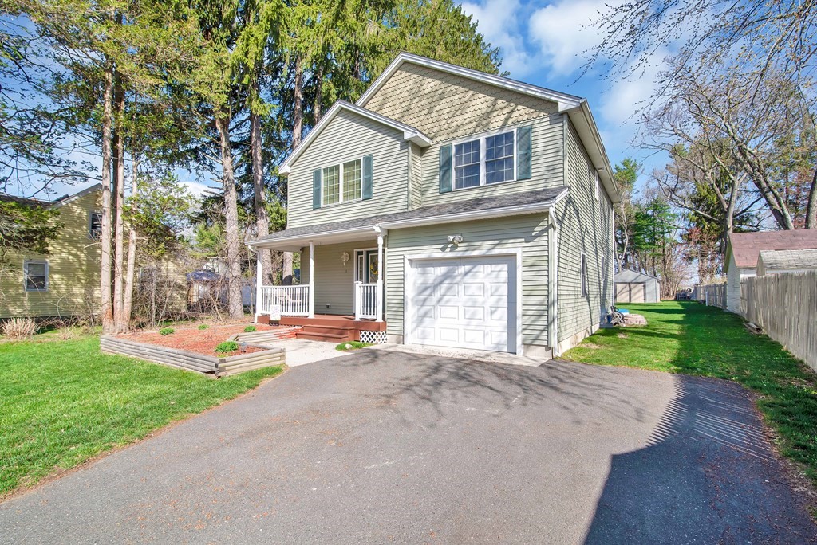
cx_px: 408
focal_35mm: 16
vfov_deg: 73.8
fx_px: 363
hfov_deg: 96.7
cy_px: 272
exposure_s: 1/400
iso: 200
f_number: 10
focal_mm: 16
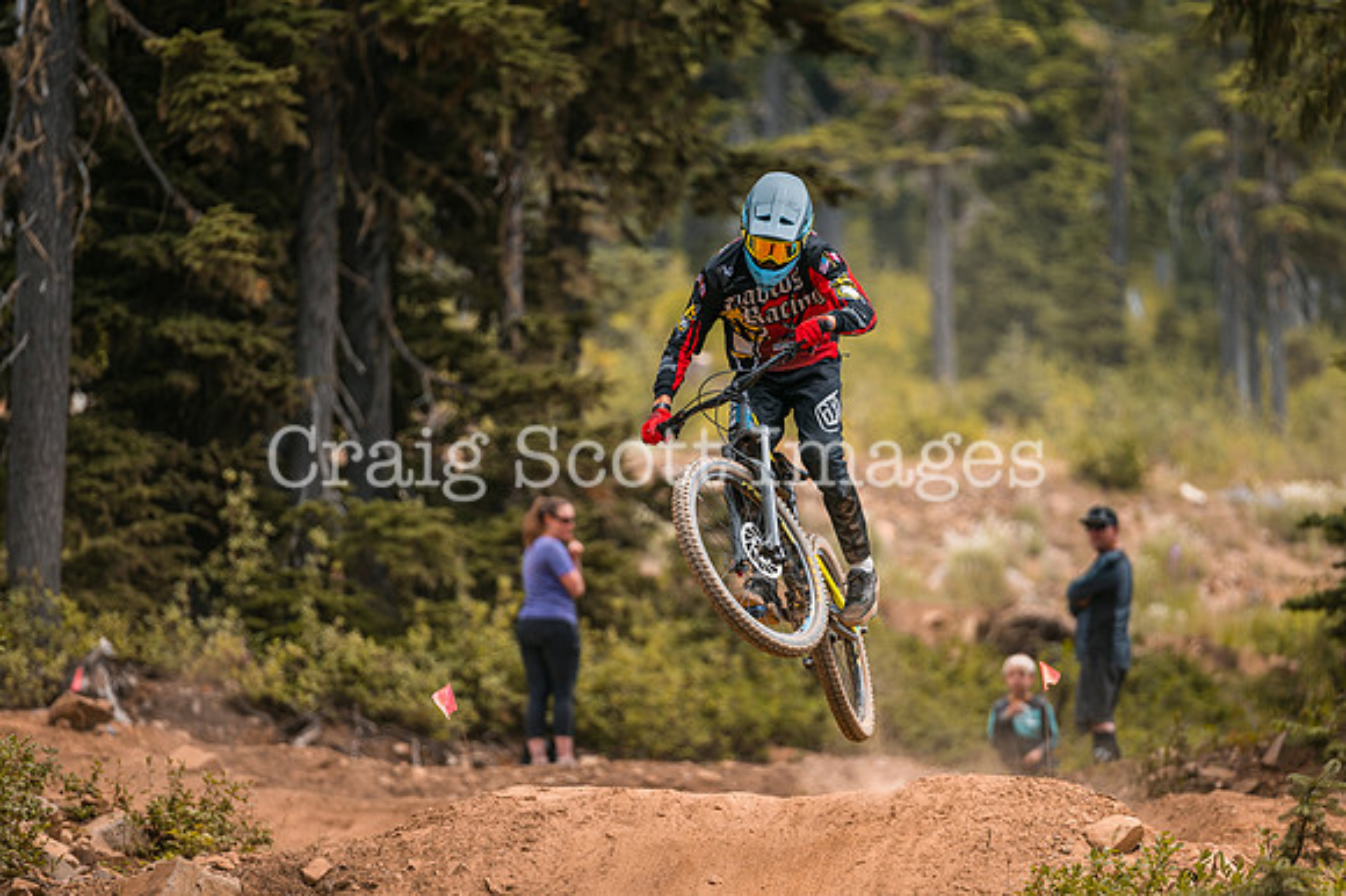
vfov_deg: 6.1
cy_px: 506
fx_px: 8447
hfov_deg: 9.1
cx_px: 761
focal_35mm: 226
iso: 280
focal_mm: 200
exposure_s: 1/1600
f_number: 2.8
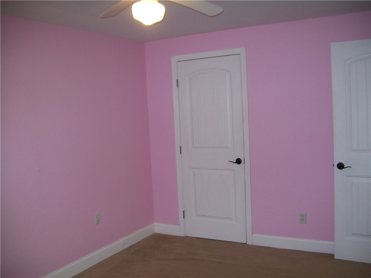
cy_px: 139
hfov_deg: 54.0
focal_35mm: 34
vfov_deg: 41.8
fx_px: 364
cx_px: 186
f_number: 2.7
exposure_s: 1/60
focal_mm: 6.1
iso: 64
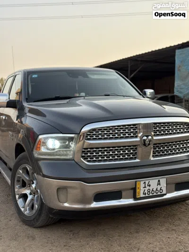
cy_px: 126
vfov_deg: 39.6
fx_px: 349
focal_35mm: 48
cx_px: 94
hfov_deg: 30.3
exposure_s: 1/802
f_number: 1.78
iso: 64
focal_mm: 6.76
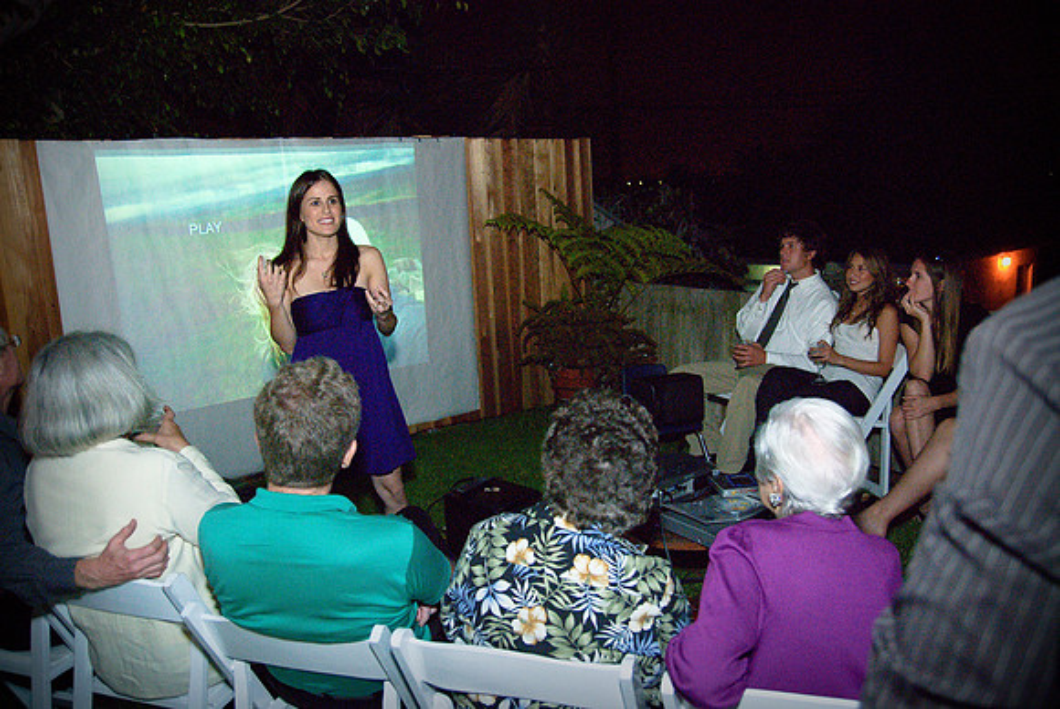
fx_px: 884
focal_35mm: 30
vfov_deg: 43.7
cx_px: 530
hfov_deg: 61.9
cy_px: 354
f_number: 3.2
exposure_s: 1/100
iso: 1000
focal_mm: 20
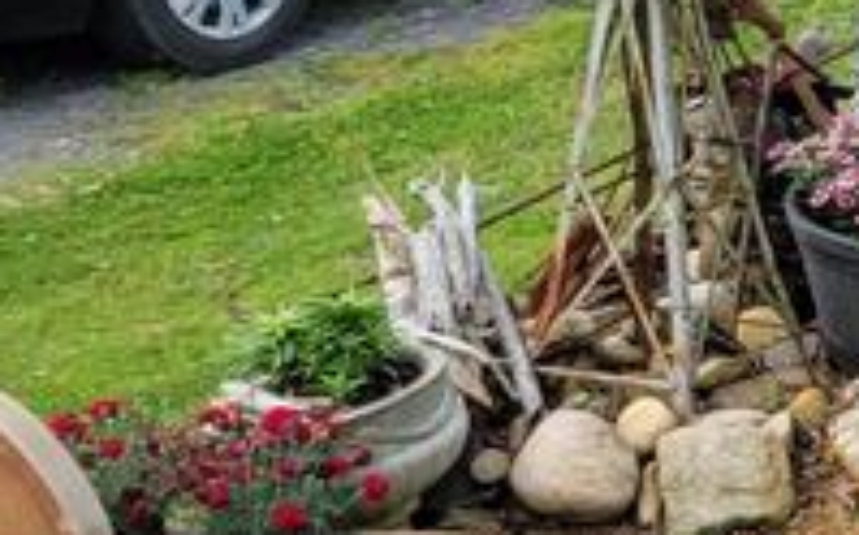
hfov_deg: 11.6
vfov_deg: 9.1
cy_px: -95
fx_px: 3321
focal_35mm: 142
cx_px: 2163
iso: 40
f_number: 1.8
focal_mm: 5.4
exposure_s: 1/794
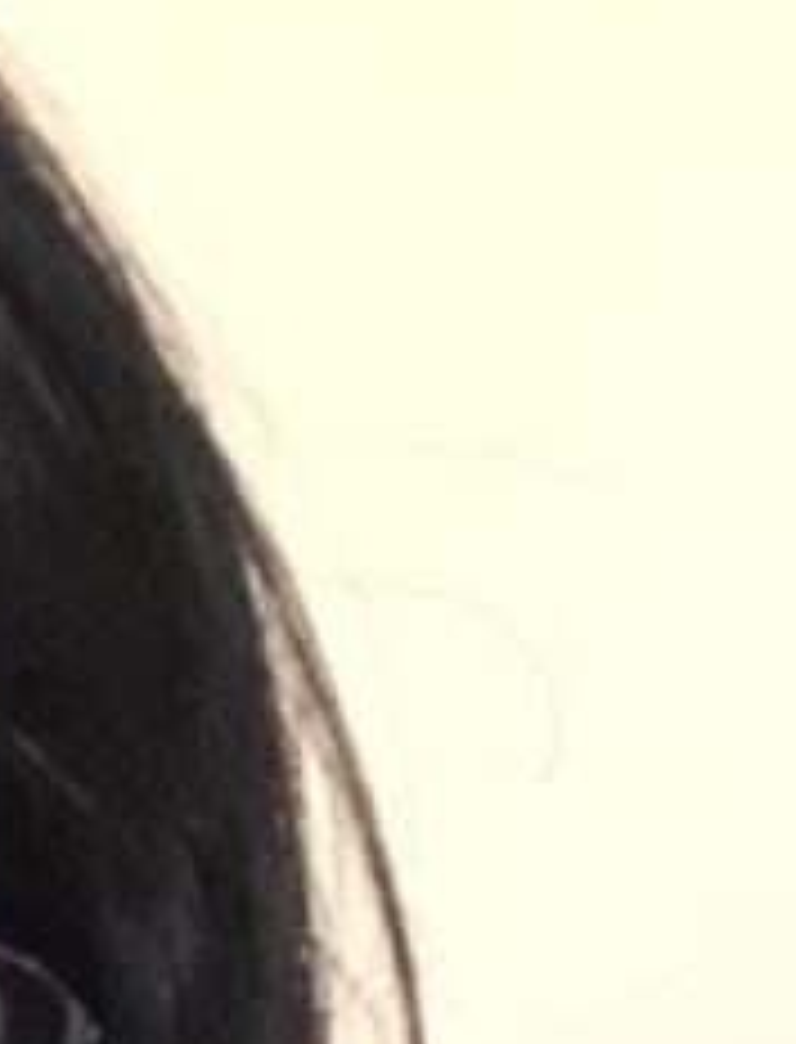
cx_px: -778
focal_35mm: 145
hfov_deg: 9.7
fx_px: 4398
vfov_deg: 12.6
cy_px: 1746
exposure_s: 1/20
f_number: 2.2
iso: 640
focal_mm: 2.87
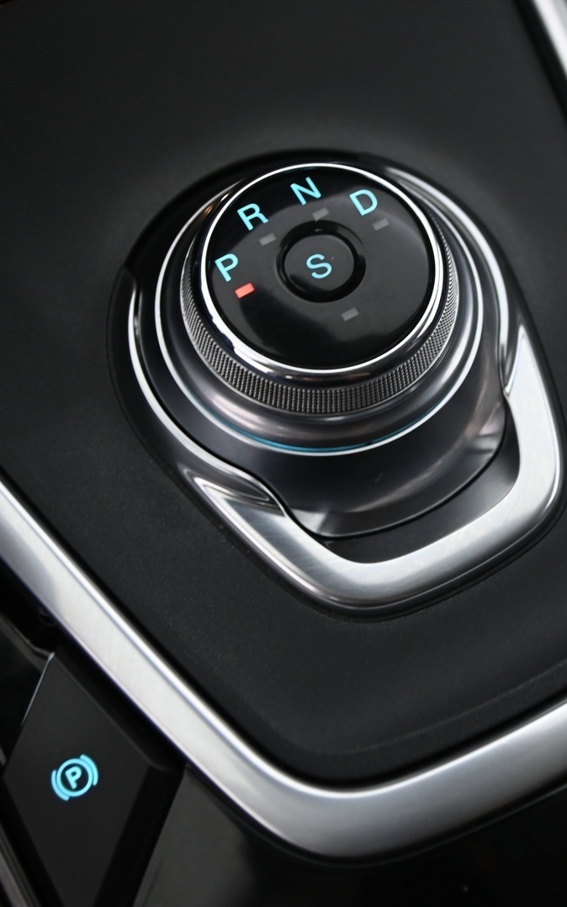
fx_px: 2200
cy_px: 454
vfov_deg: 23.3
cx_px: 395
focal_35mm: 89
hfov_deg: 14.6
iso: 2000
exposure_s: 1/30
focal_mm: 58
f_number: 4
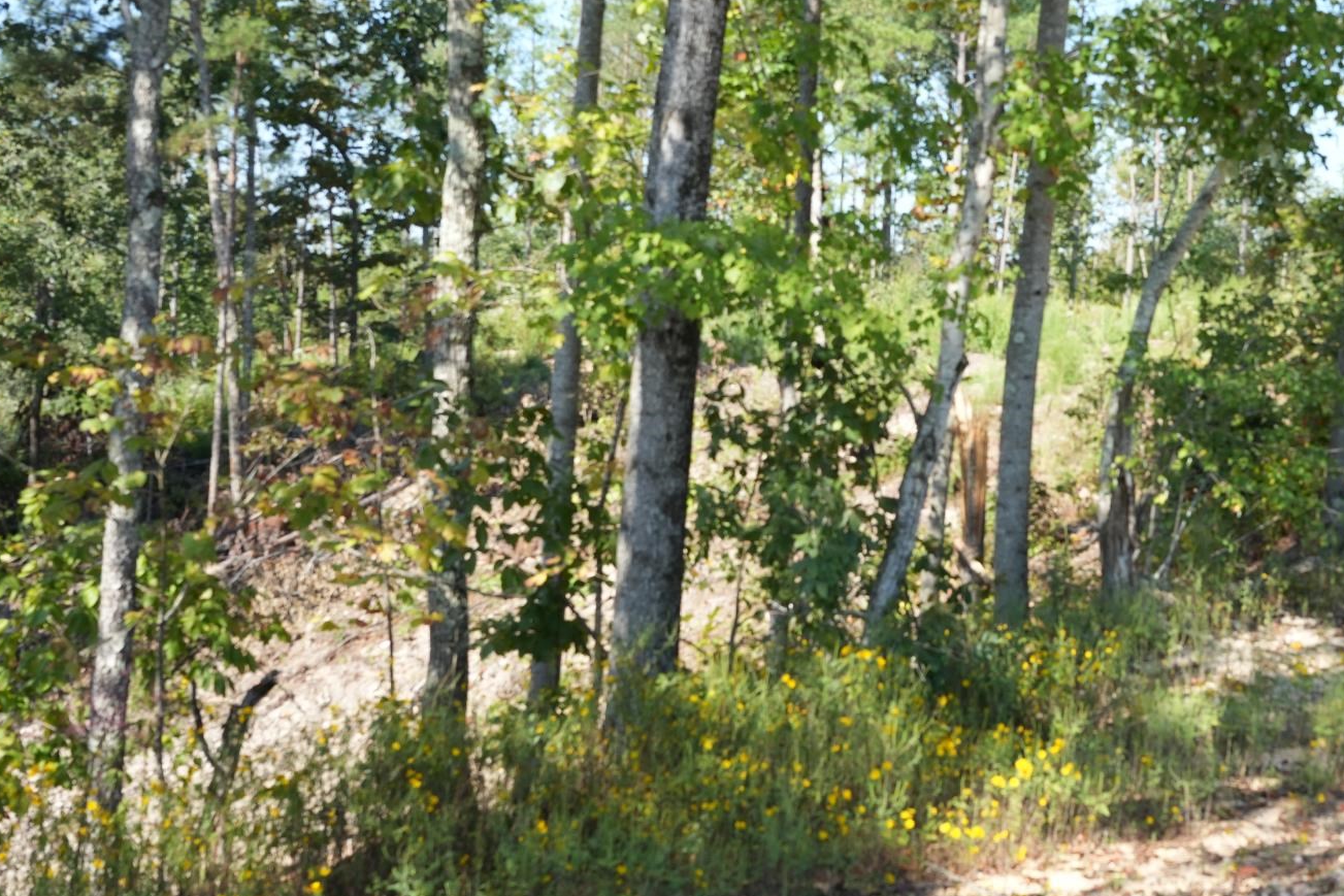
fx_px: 2053
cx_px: 1010
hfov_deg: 35.4
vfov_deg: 24.5
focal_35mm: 55
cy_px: 287
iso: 640
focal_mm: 35
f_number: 7.1
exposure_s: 1/640
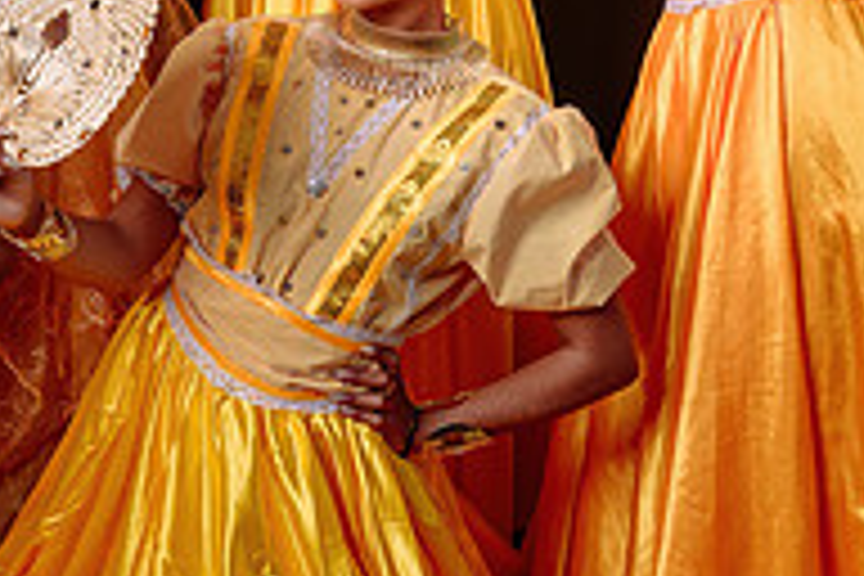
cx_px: -9
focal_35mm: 100
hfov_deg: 19.8
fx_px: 2400
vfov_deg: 13.5
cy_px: -9
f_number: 4.5
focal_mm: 31
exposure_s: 1/200
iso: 64
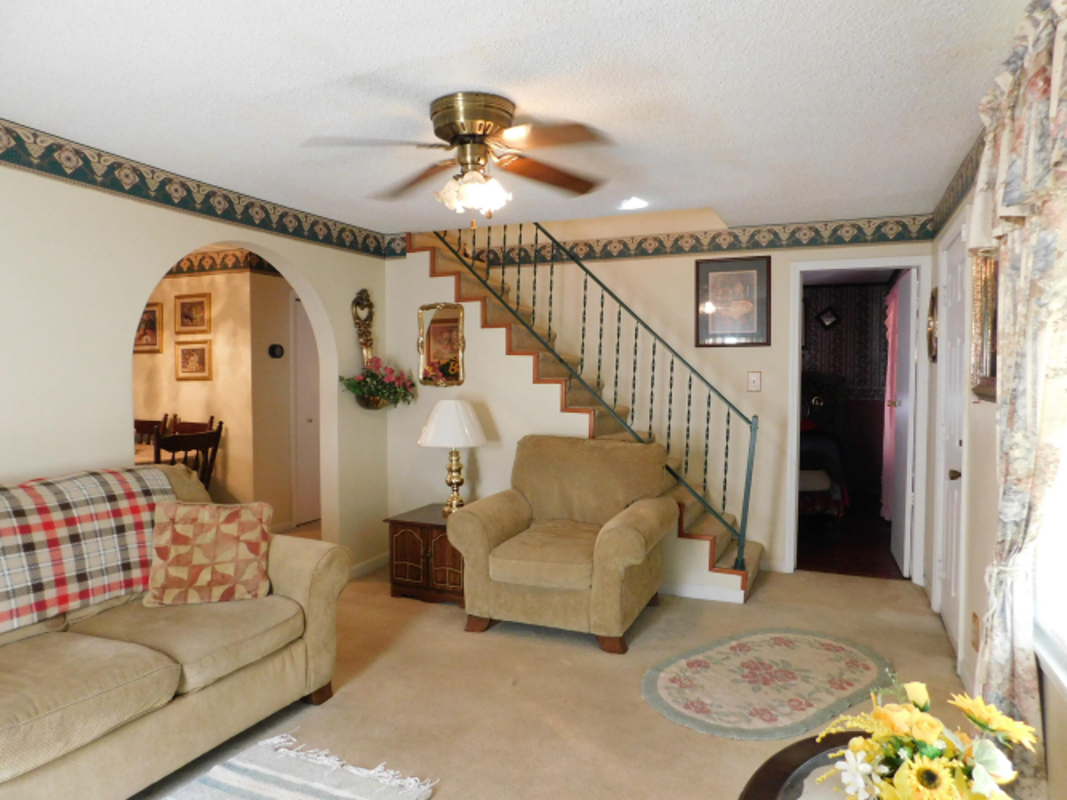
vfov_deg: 58.9
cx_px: 534
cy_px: 400
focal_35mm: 23
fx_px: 709
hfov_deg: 73.9
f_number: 3
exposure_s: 1/25
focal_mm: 4
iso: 400
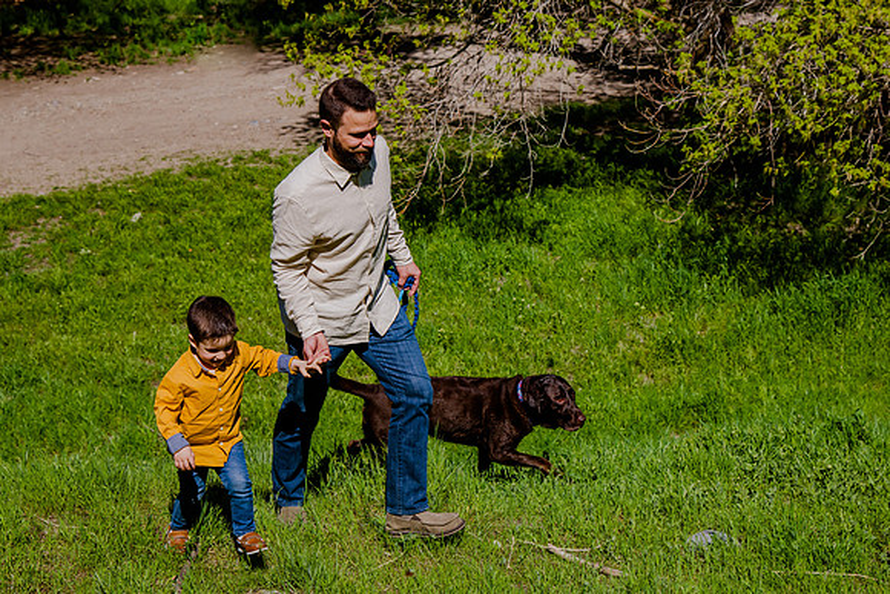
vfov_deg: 17.1
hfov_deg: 25.4
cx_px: 473
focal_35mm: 80
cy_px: 229
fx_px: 1975
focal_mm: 65
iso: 200
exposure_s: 1/800
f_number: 7.1
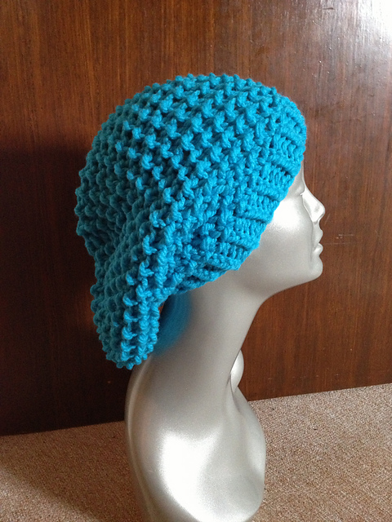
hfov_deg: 40.7
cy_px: 261
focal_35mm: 35
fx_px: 528
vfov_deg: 52.6
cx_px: 196
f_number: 2.4
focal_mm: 4.28
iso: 400
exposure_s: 1/15
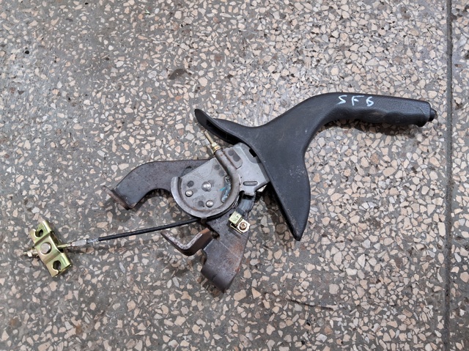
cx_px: 234
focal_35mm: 26
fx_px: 352
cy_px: 176
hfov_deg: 67.3
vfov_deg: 53.0
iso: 500
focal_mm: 3.98
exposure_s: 1/33
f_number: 1.8
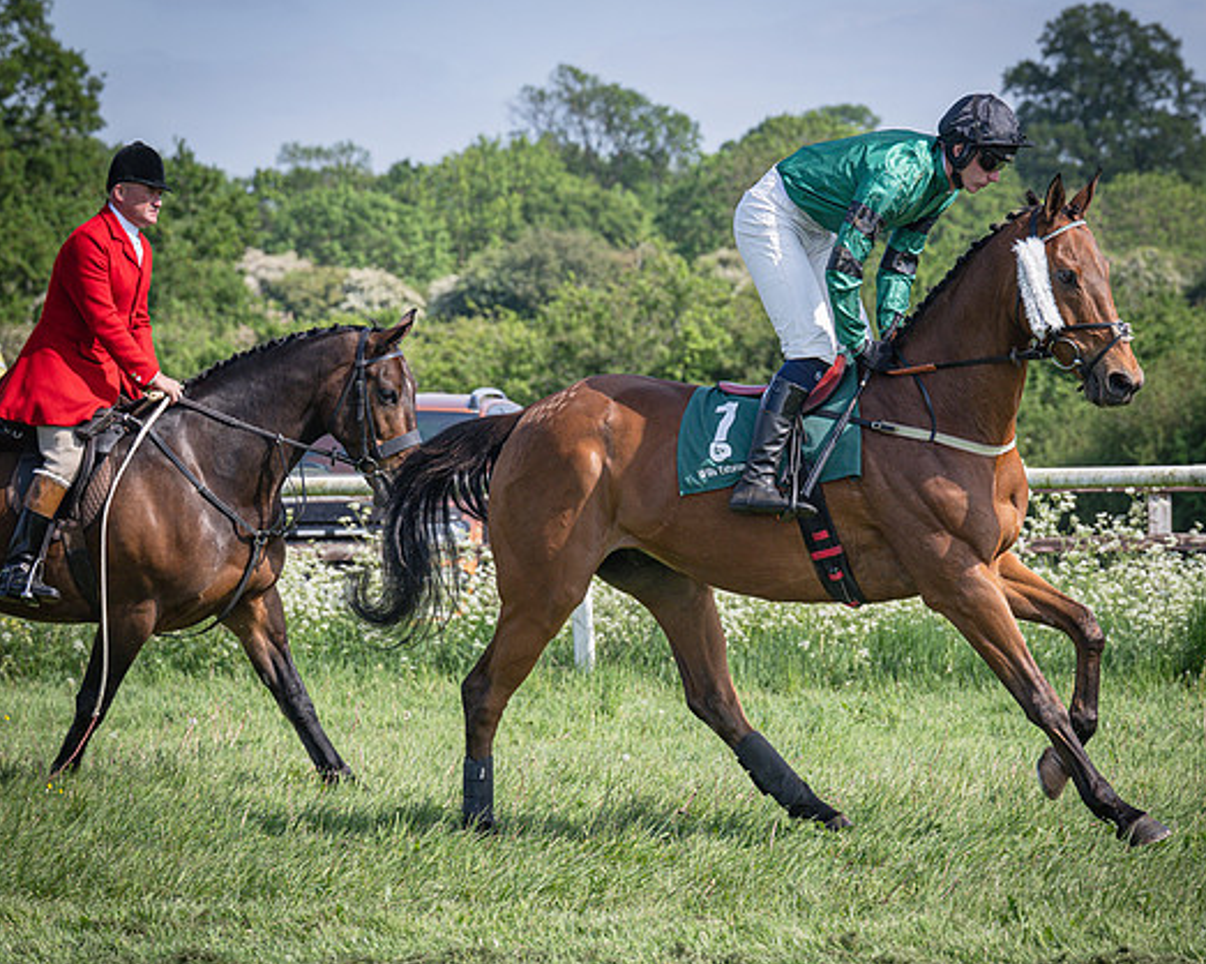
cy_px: 489
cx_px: 686
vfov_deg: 10.1
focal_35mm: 153
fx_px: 5459
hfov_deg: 12.6
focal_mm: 81
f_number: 4
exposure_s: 1/1600
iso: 200
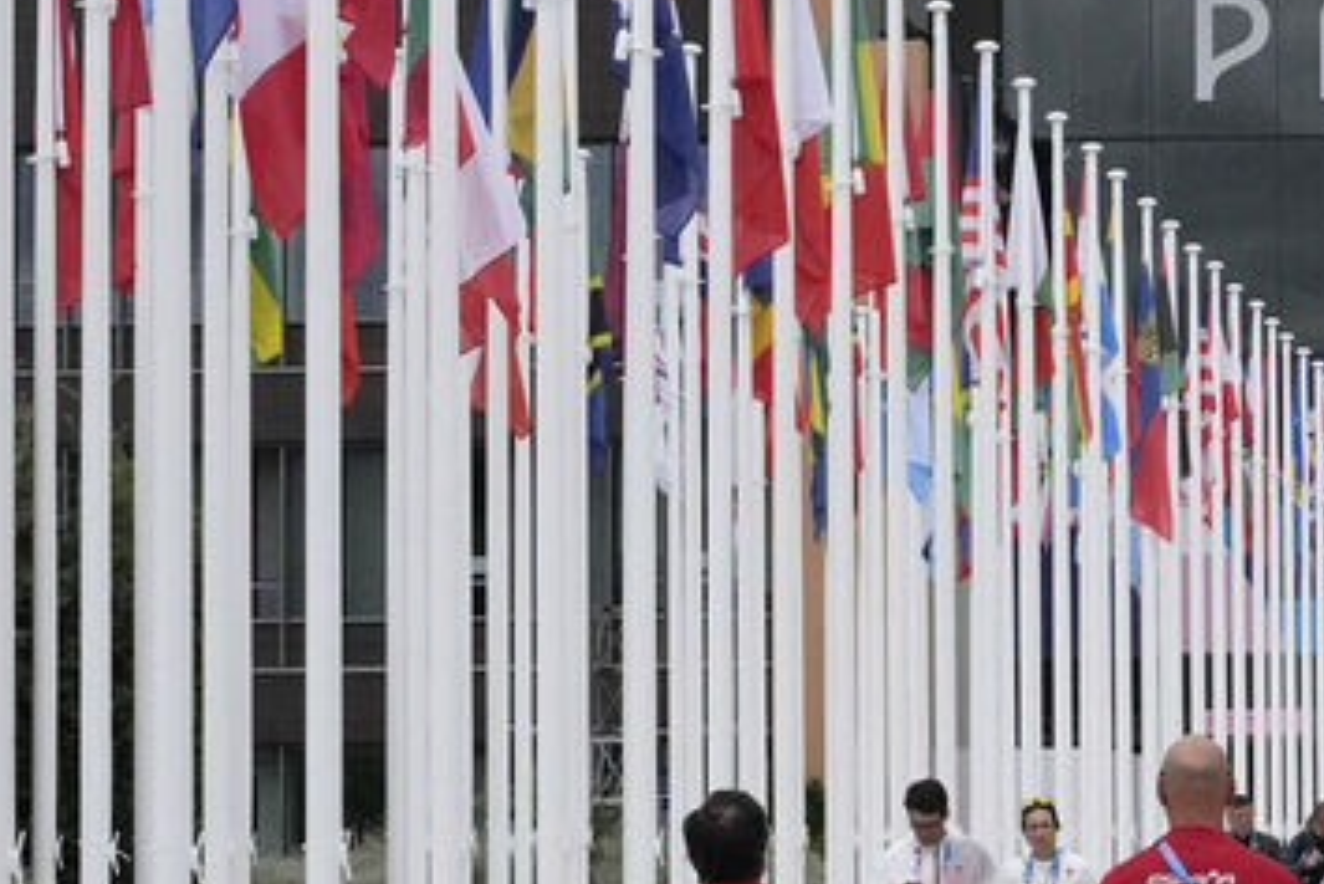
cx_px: 1529
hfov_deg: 13.2
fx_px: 5592
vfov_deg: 9.0
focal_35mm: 152
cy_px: 418
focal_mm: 45
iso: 4000
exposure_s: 1/12800
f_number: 8
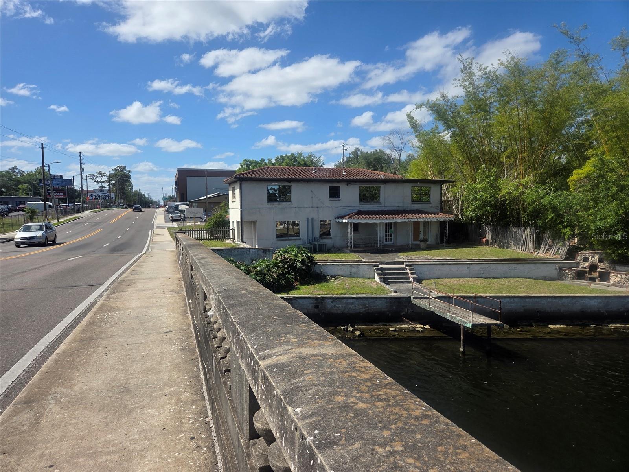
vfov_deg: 58.9
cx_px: 314
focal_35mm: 23
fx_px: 418
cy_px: 236
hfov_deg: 73.9
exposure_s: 1/6034
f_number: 1.8
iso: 80
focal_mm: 5.4
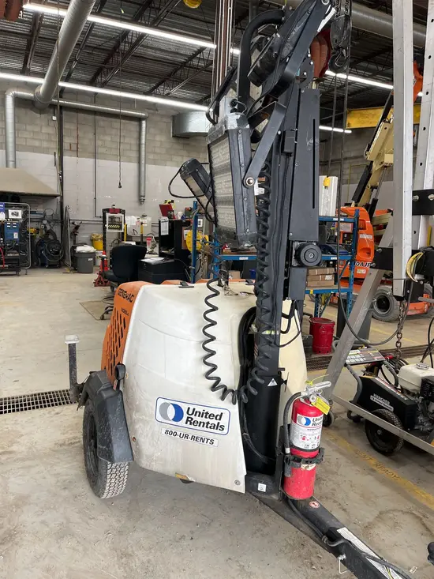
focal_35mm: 26
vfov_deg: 67.3
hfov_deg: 53.1
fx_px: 435
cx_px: 217
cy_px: 290
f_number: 1.6
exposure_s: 1/60
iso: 64
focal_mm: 5.1
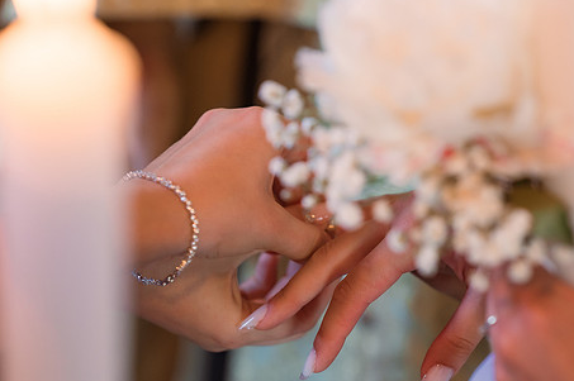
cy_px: 276
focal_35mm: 130
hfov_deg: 15.8
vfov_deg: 10.5
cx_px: 345
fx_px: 2071
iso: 1000
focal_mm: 85
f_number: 2.5
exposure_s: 1/160
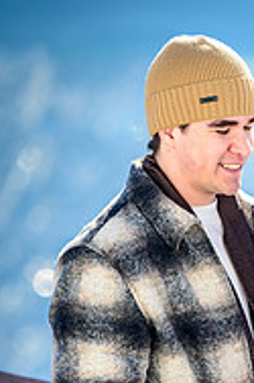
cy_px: 383
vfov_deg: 5.7
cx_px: 290
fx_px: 3817
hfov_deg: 3.8
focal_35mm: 360
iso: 100
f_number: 3.2
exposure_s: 1/800
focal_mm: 150
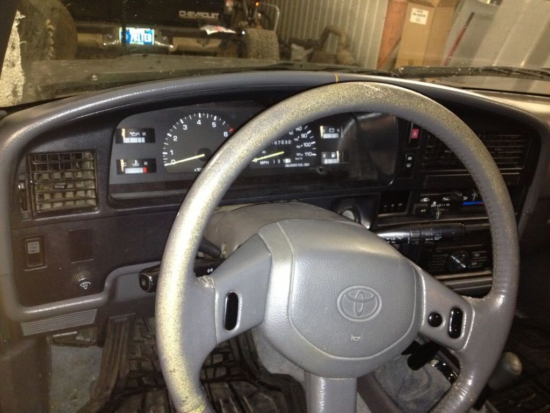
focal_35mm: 35
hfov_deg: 52.6
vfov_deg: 40.7
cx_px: 275
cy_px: 206
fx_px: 556
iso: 320
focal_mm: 4.3
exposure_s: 1/16
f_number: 2.4
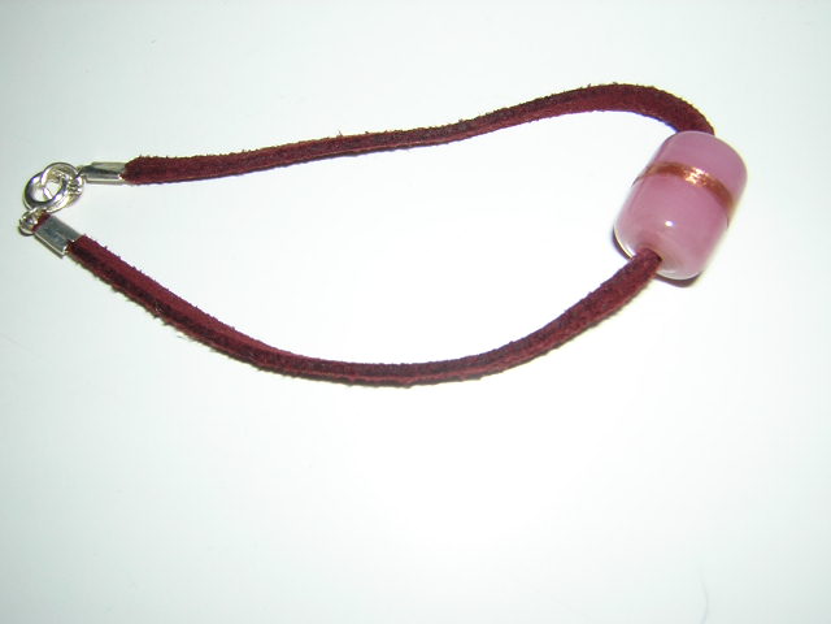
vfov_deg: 39.7
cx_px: 416
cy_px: 312
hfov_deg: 51.4
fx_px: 864
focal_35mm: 36
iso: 100
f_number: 5.2
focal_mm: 4.7
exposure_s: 1/60.1
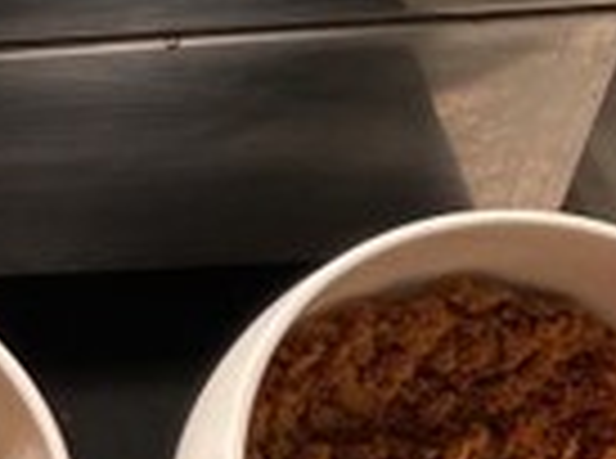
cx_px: -787
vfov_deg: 10.5
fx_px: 2432
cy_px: 590
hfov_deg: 12.1
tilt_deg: -48.6
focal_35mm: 137
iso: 80
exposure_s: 1/120
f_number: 1.8
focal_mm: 4.25
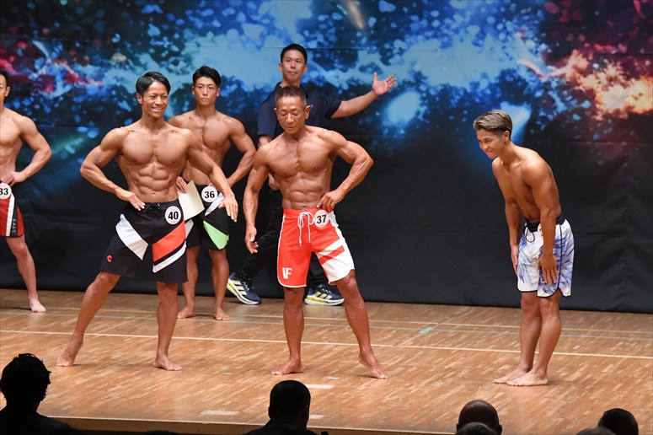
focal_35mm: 225
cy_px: 218
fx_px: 4079
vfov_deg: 6.1
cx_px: 326
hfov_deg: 9.2
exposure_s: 1/400
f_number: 5.6
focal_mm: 150
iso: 8000
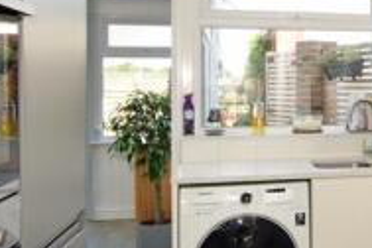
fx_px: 537
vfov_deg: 25.9
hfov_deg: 33.1
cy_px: 86
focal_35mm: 52
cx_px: 415
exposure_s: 1/50
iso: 400
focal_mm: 10
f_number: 5.6
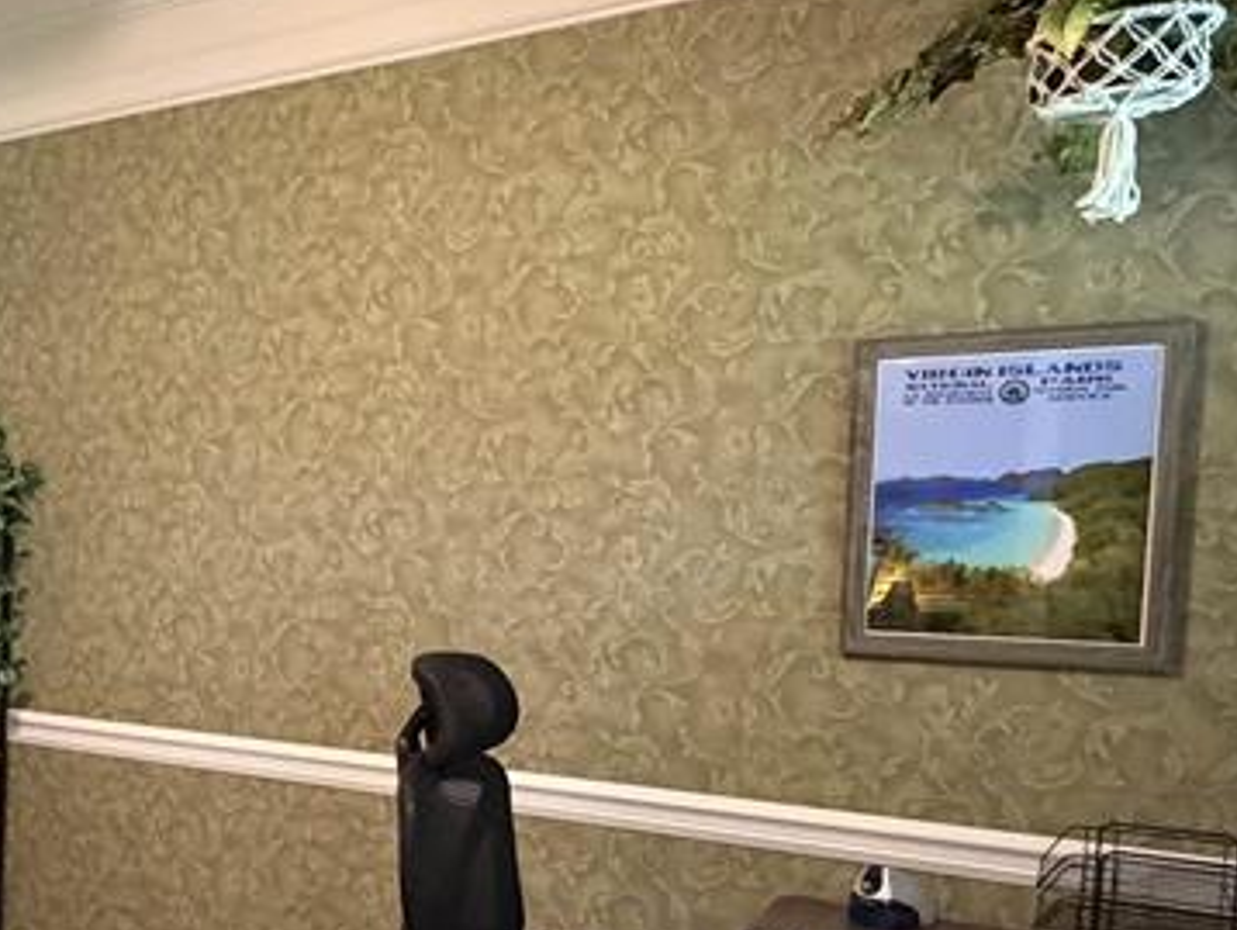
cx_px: -21
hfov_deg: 40.5
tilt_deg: -3.4
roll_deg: -1.2
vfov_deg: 35.7
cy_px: 619
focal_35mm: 40
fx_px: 1430
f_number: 2.2
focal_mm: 2.22
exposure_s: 1/60
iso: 1000
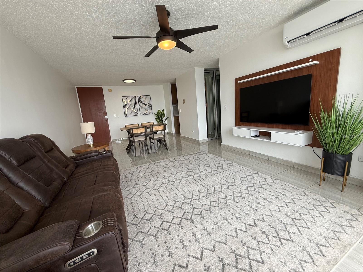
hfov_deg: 102.1
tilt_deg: -10.0
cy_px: 136
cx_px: 182
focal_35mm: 14
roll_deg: +4.6
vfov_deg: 85.7
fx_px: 147
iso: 64
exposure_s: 1/120
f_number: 2.2
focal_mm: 2.22
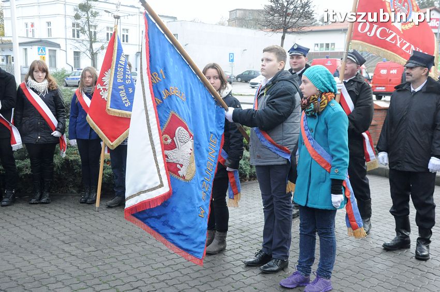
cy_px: 146
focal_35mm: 42
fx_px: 513
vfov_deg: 31.8
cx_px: 220
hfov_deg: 46.4
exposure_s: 1/200
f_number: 7.1
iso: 1600
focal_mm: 28
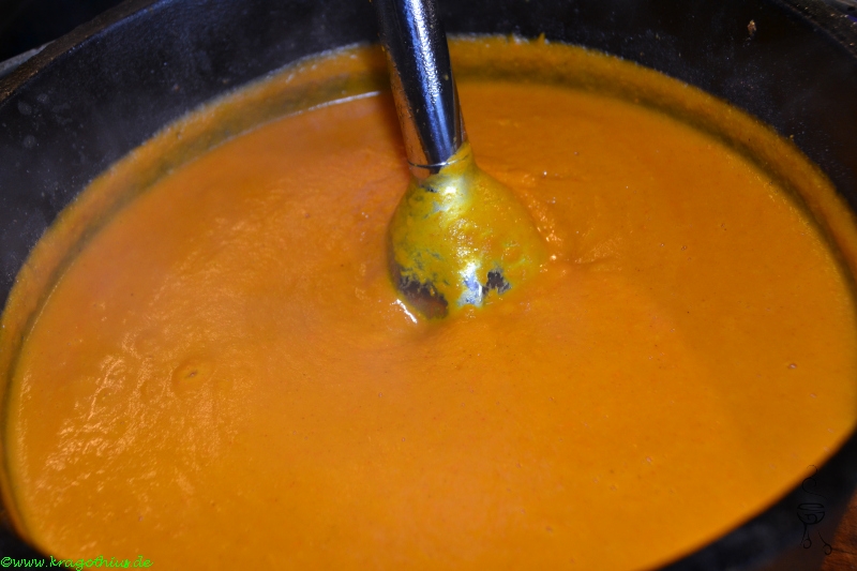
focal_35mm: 57
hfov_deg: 35.1
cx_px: 428
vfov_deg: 23.8
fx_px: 1357
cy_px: 286
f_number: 5.6
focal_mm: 38
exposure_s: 1/60
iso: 400
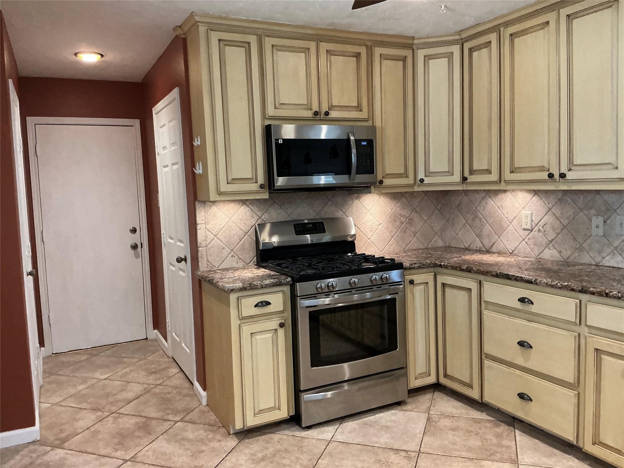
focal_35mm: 29
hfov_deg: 61.7
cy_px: 234
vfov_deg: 48.2
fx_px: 523
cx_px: 312
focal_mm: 3
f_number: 1.8
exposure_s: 1/60
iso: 250
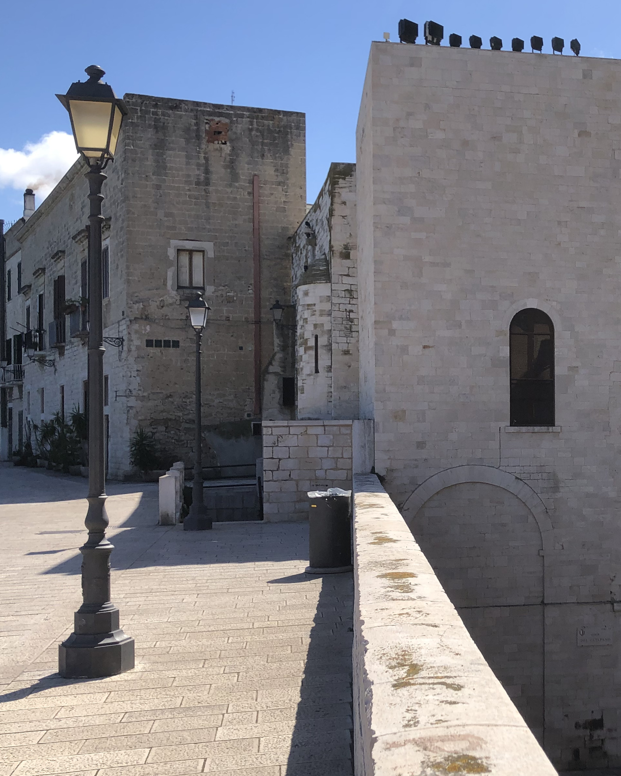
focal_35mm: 46
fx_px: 1057
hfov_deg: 31.1
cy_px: 431
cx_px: 569
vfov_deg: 40.3
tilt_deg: +0.0
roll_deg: +1.6
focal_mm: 4
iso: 20
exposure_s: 1/1869
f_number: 1.8
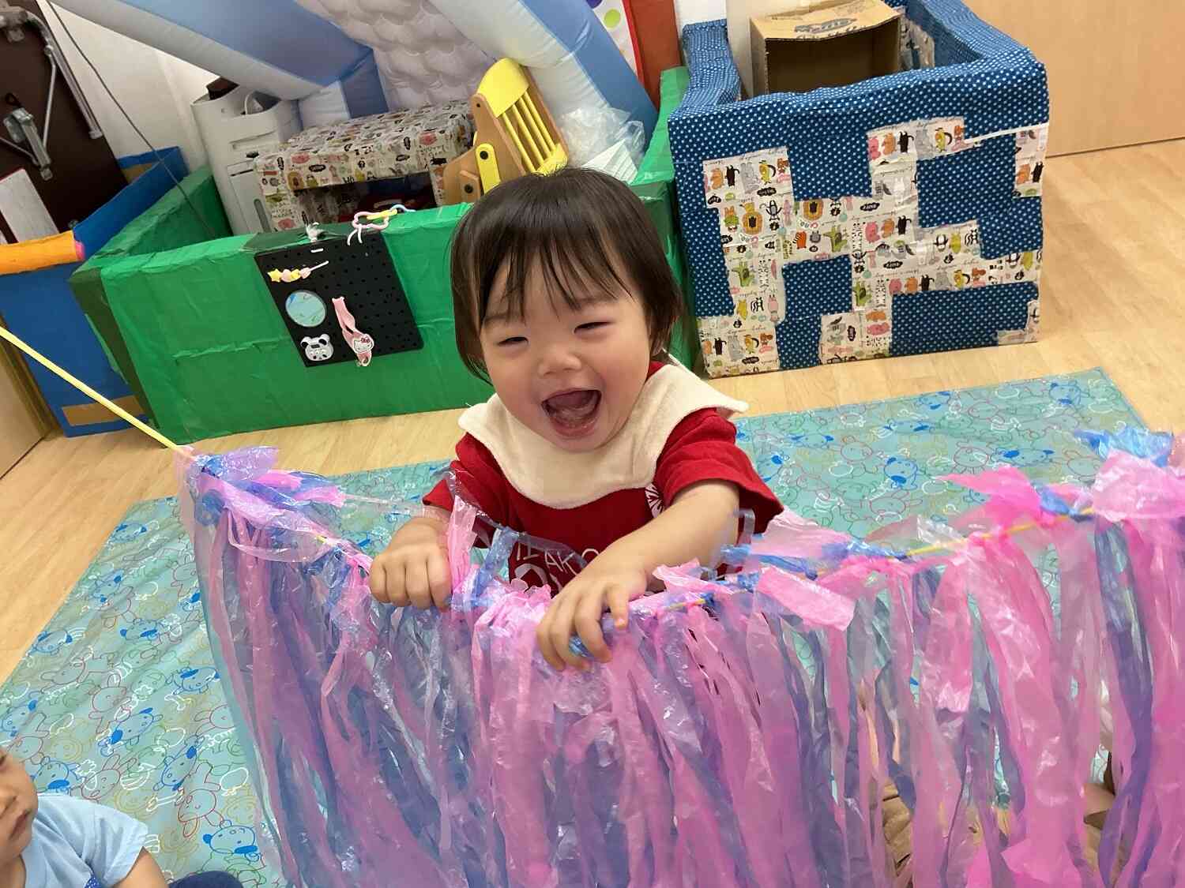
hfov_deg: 61.7
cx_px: 592
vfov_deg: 48.2
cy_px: 444
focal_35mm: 29
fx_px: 993
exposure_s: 1/60
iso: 64
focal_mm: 3
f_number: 1.8
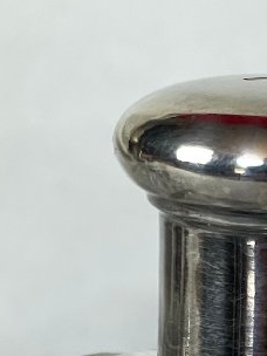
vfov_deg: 9.2
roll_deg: -1.1
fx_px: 2108
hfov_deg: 7.2
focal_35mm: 205
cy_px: 635
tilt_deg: -23.4
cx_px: 347
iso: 100
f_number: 2
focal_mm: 6
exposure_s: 1/99
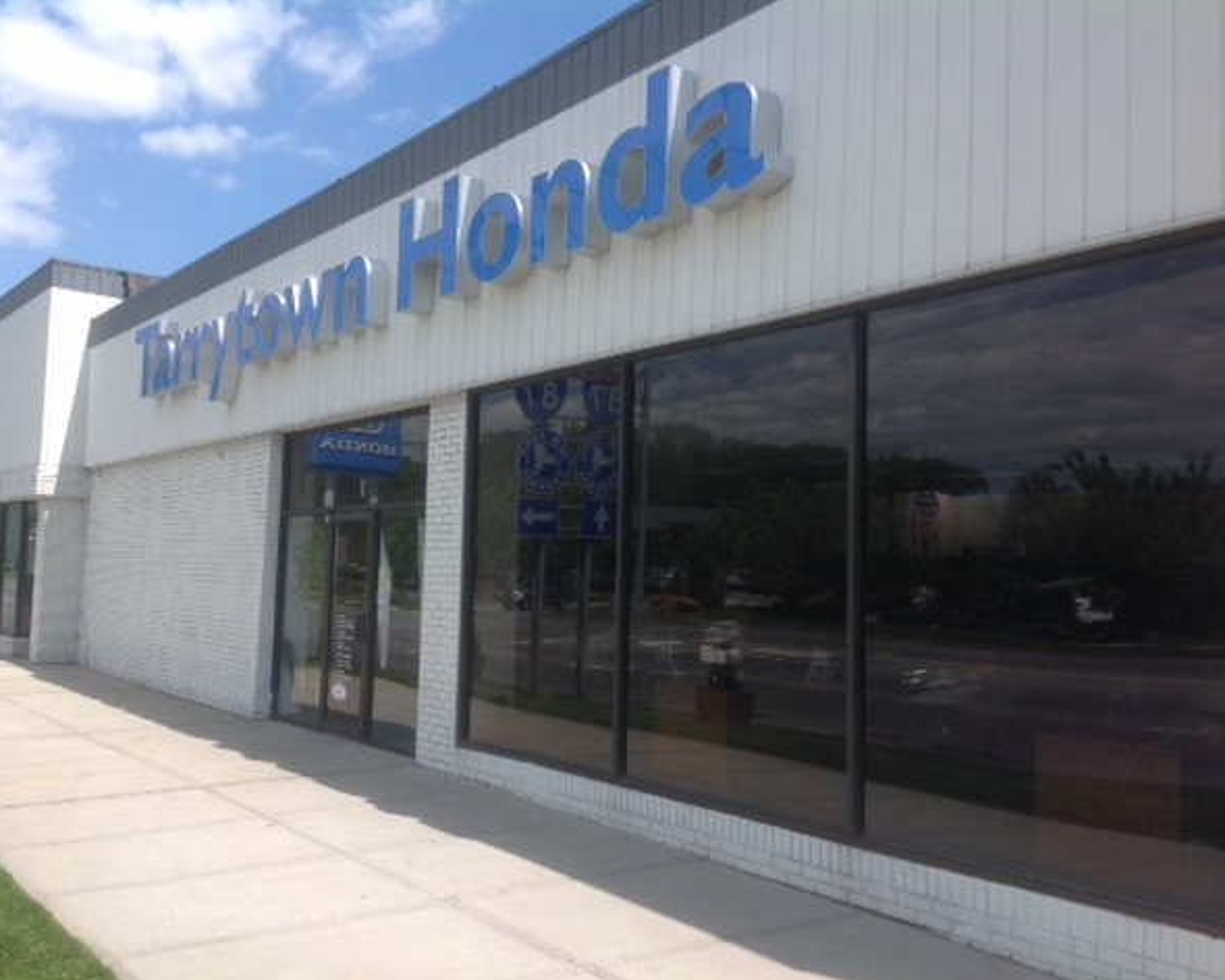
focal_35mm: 37
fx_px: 1341
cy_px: 492
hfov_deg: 49.1
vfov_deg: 40.1
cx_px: 594
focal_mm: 4.28
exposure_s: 1/1259
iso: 50
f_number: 2.4
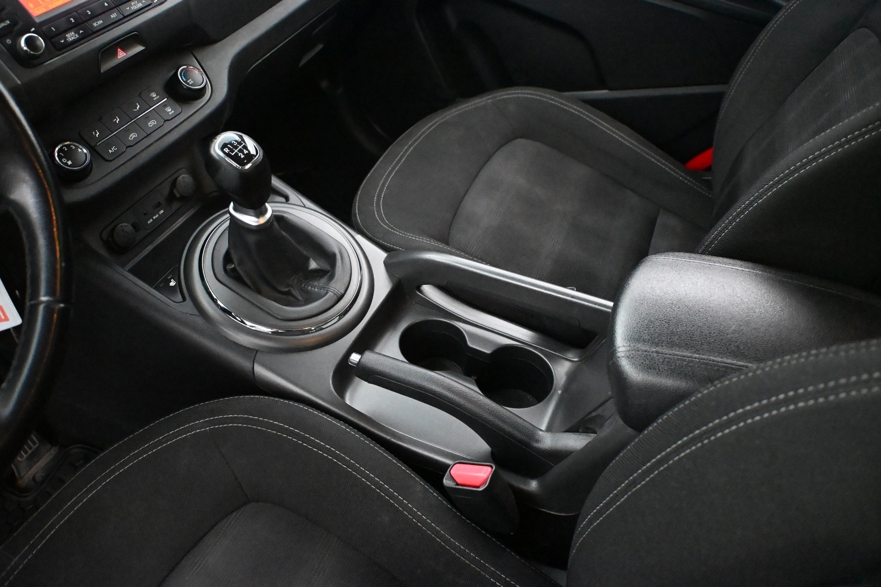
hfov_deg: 43.0
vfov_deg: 29.4
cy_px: 294
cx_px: 440
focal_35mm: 46
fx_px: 1120
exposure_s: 1/60
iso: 12800
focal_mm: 30.5
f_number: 4.8
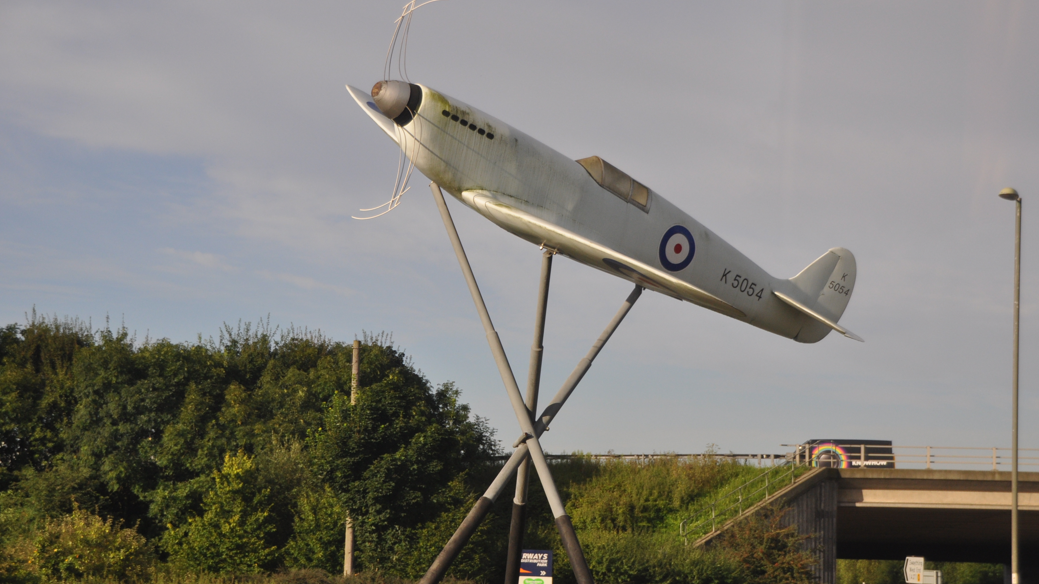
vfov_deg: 15.5
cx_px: 538
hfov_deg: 27.2
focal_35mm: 78
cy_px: 302
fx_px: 2149
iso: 500
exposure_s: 1/1000
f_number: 4.5
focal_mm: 46
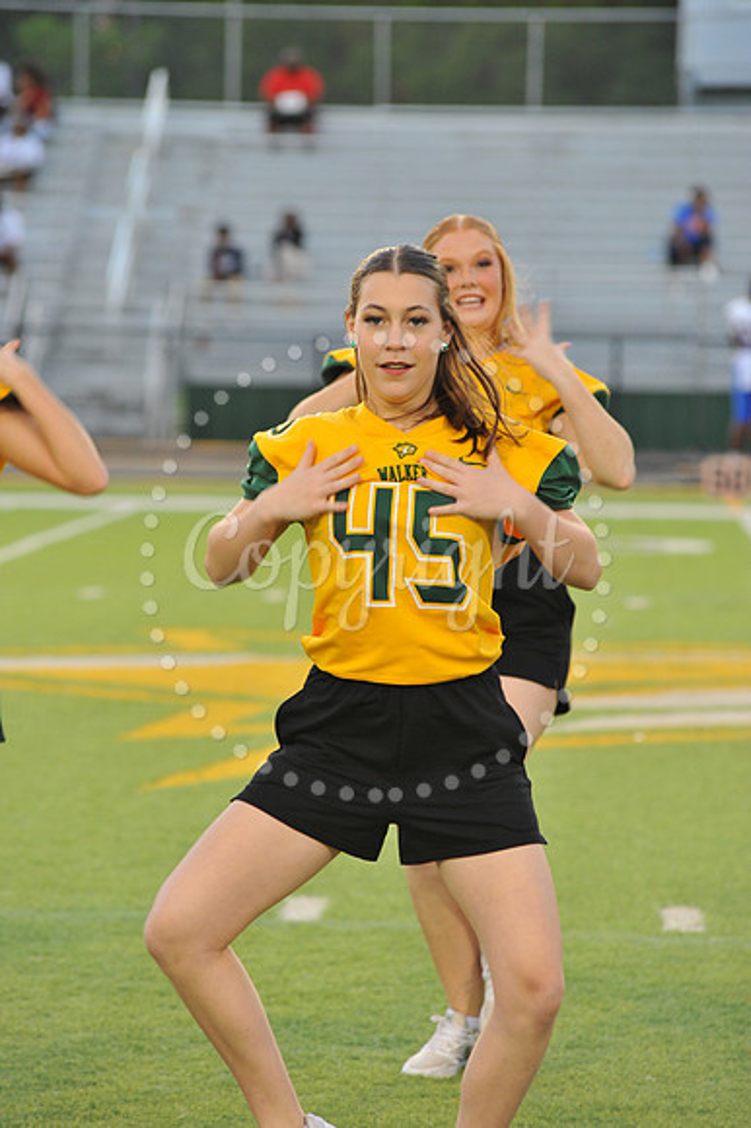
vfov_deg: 10.3
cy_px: 564
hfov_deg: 6.9
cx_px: 376
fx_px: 6265
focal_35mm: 200
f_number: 6.3
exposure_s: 1/100
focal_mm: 200
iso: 1000
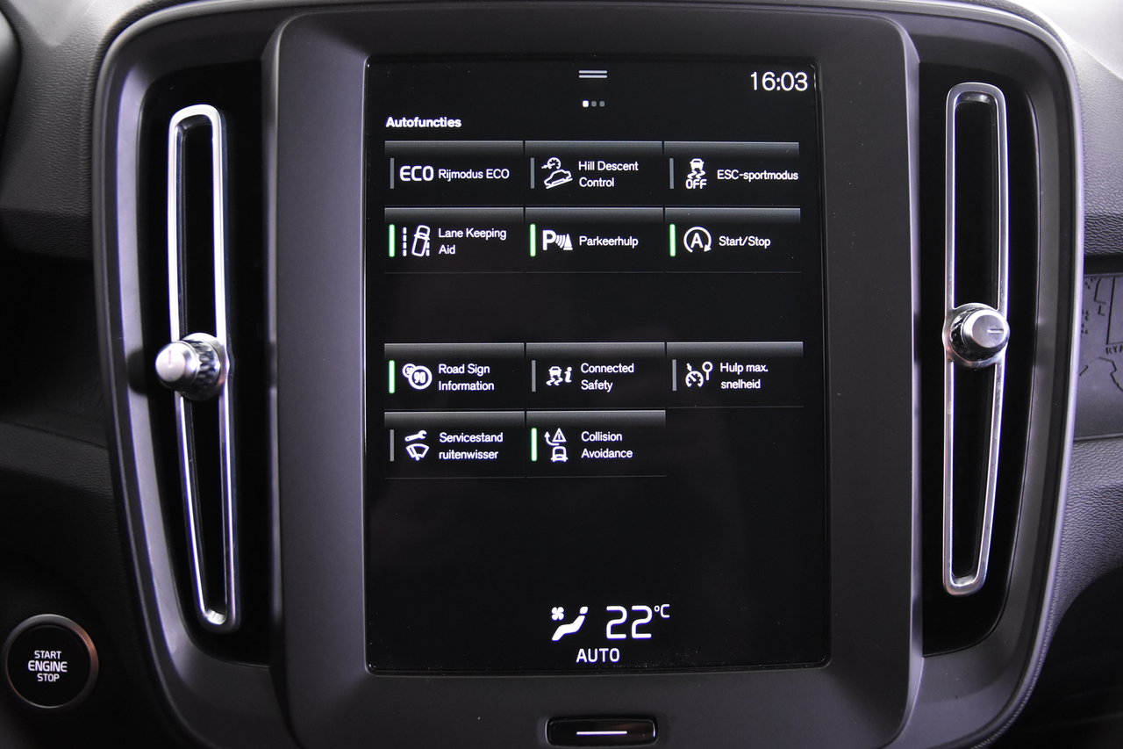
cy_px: 374
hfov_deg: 53.1
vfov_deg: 36.9
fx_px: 1123
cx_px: 562
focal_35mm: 36
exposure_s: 1/40
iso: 3200
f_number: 3
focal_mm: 24
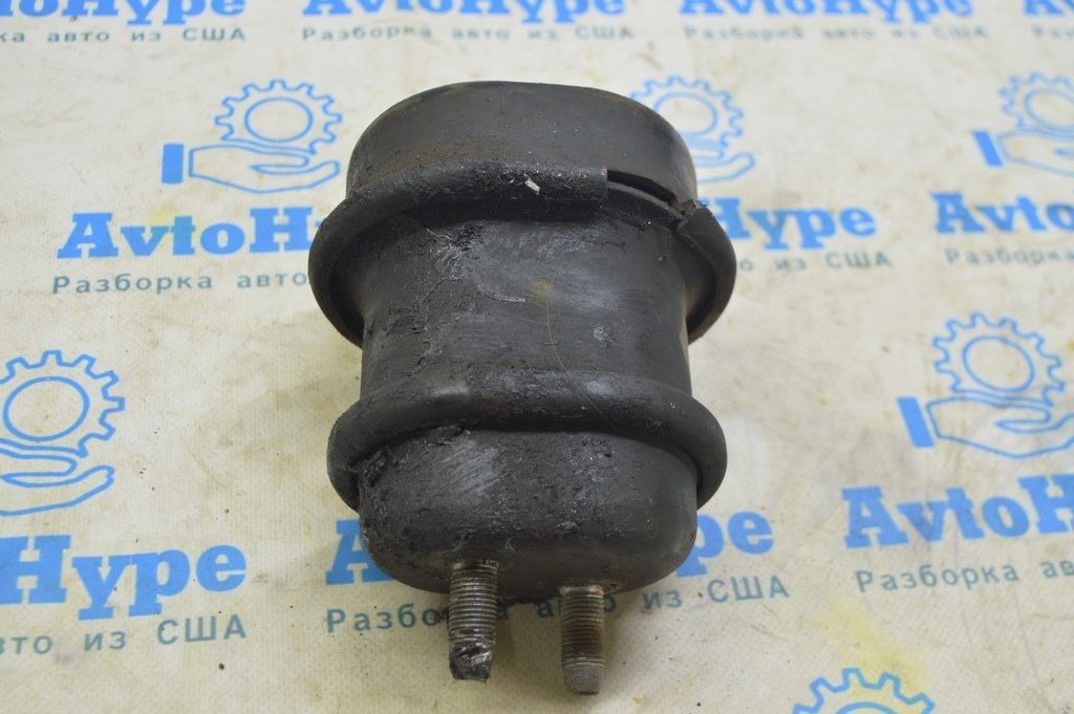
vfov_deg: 28.0
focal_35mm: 48
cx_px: 537
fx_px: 1431
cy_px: 357
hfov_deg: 41.1
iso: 400
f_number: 5.6
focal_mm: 32
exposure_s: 1/20
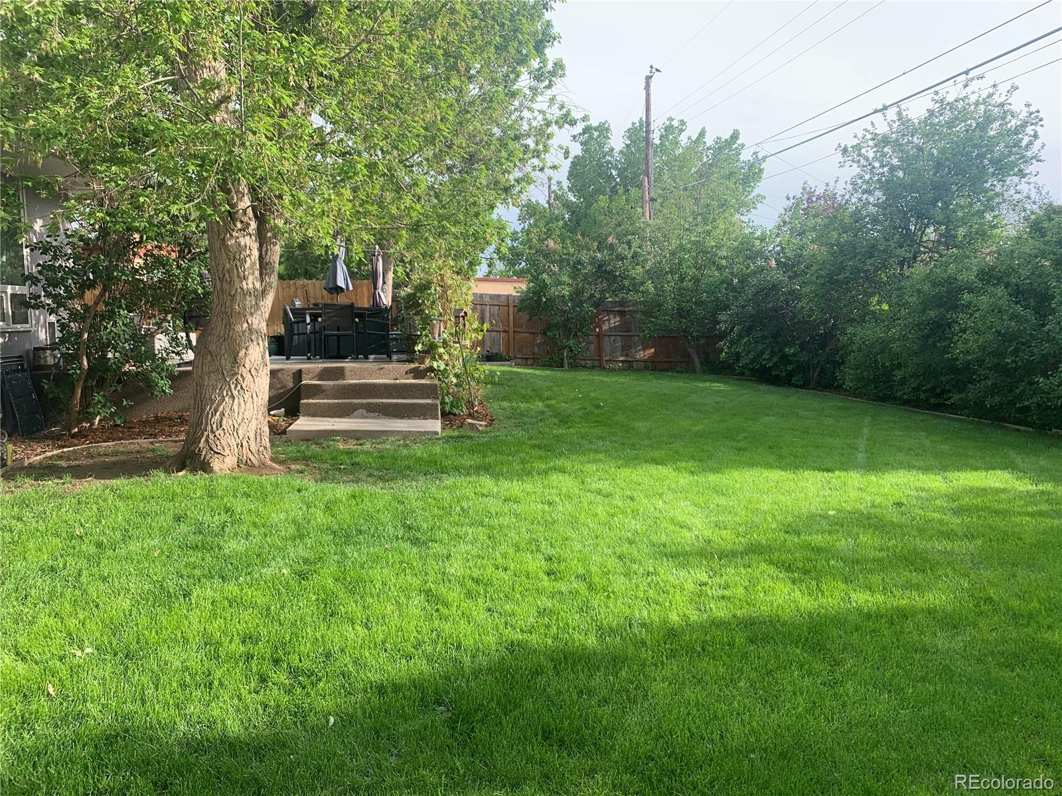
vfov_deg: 53.1
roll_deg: +0.7
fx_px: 798
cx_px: 531
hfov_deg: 67.3
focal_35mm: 26
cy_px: 398
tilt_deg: -5.7
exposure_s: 1/461
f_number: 1.8
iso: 25
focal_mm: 4.25
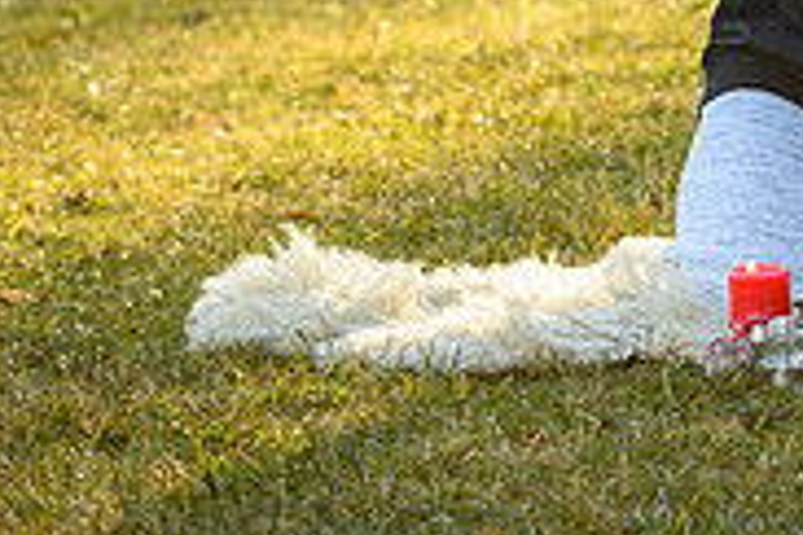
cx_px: 1115
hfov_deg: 6.3
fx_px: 7204
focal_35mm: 323
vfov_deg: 4.2
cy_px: -101
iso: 100
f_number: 5.6
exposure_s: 1/125
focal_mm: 102
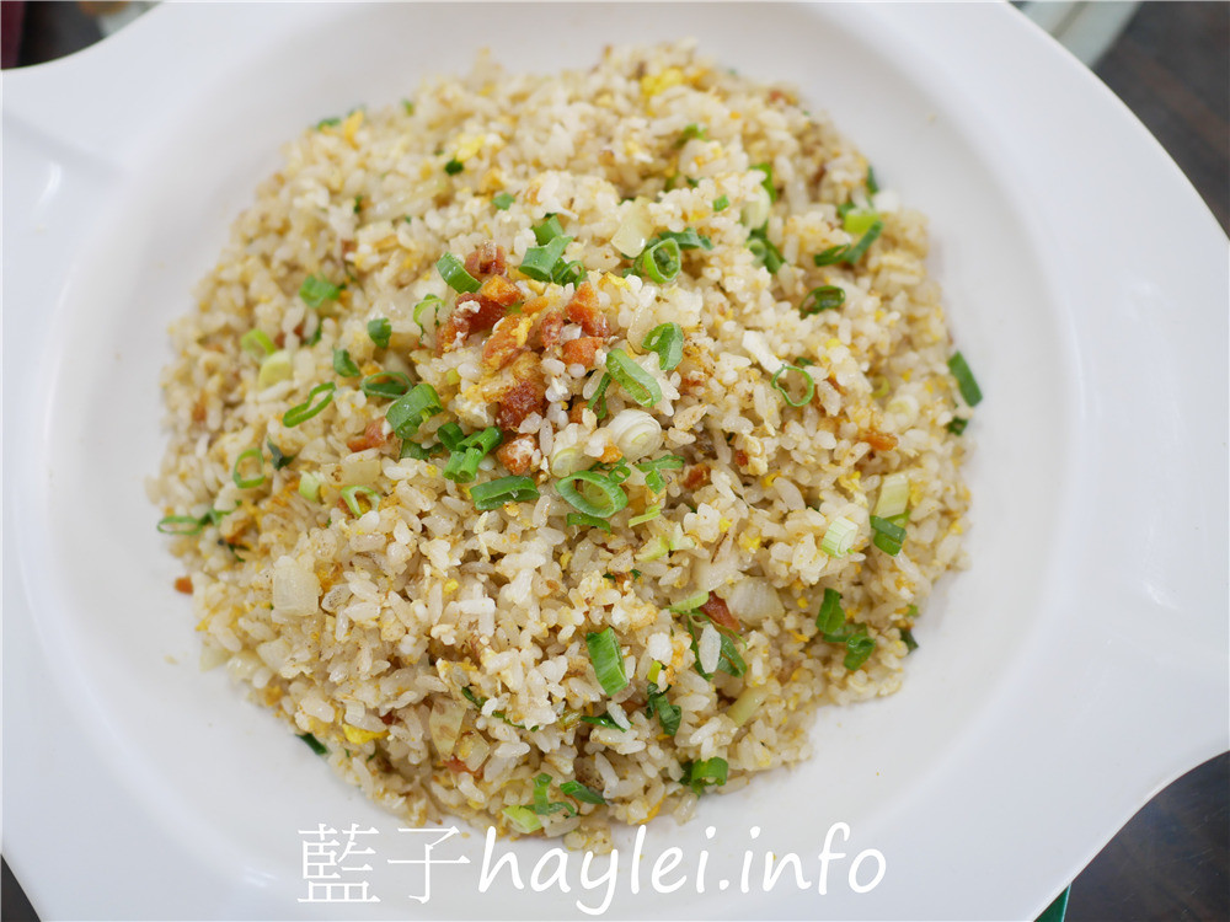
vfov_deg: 46.8
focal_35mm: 30
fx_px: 1066
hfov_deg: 60.0
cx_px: 615
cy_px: 461
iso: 250
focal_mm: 15
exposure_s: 1/60
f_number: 1.7
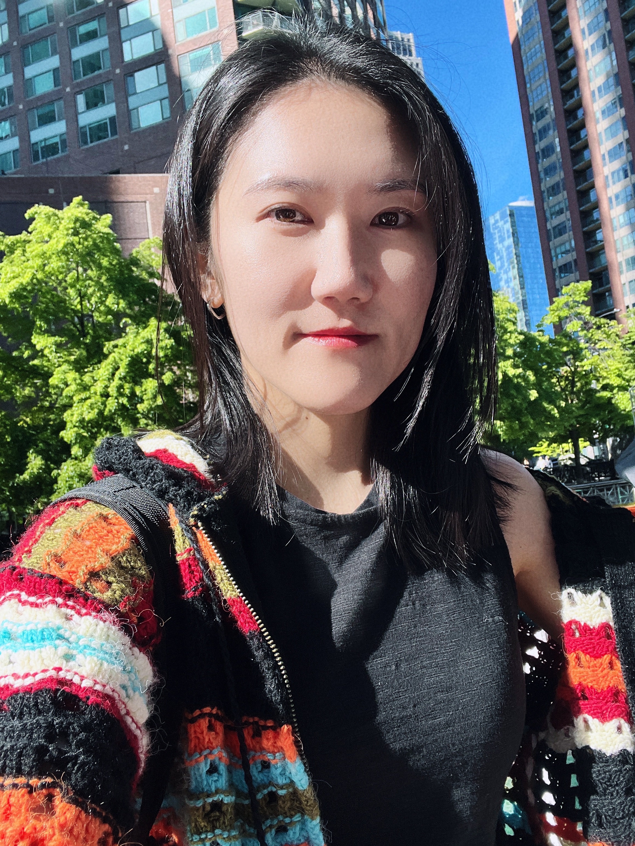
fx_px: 734
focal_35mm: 30
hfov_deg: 46.8
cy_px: 423
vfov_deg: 60.0
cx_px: 318
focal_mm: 2.71
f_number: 2.2
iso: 32
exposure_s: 1/964
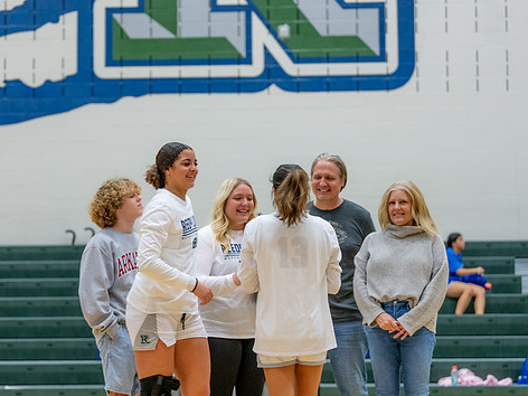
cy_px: 208
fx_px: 1586
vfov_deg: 14.2
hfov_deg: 18.9
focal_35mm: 104
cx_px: 215
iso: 2000
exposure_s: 1/400
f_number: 2.8
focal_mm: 88
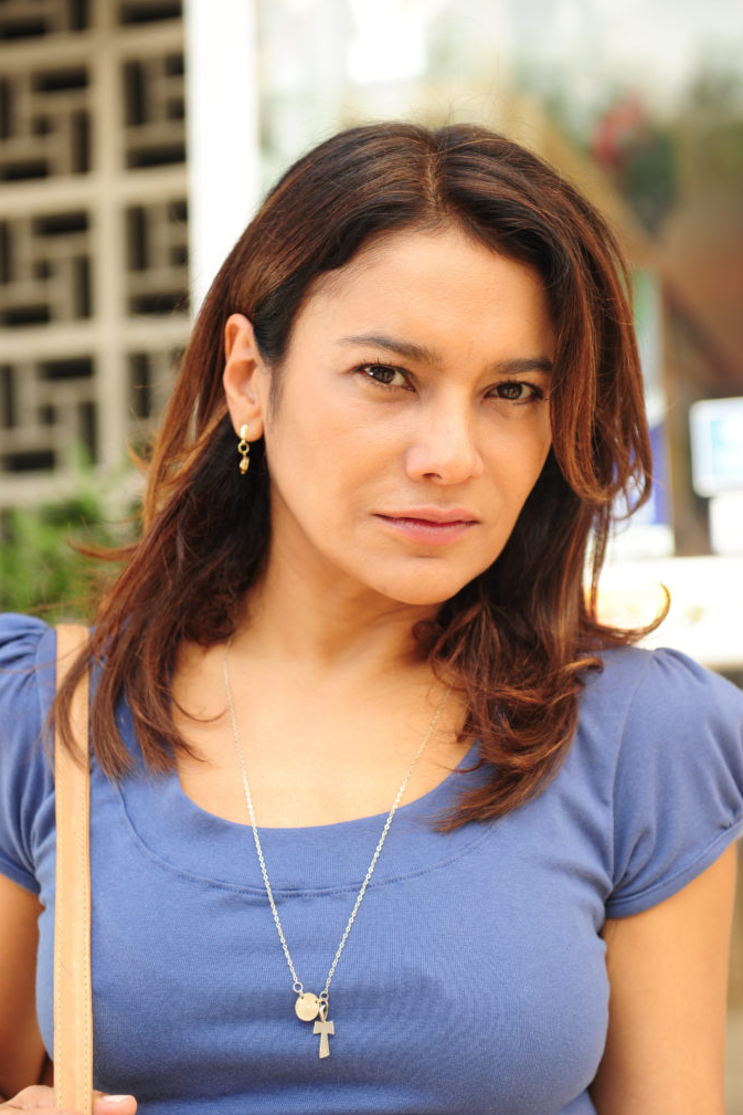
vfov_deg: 28.4
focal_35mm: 71
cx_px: 372
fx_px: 2197
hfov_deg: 19.2
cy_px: 564
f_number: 4
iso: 320
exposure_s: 1/500
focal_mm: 70
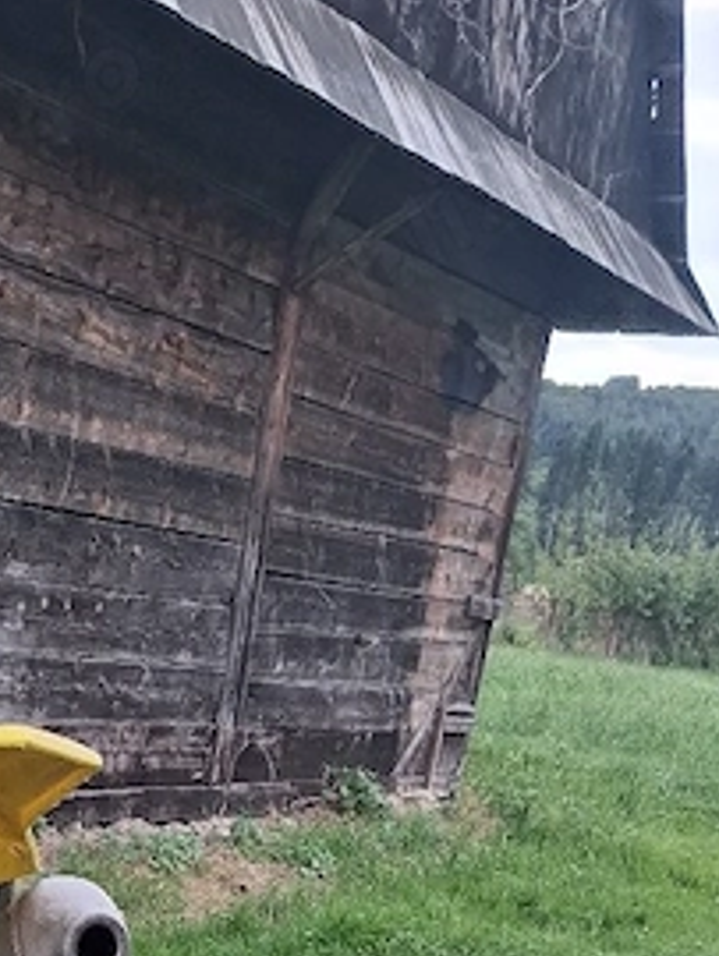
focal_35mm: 80
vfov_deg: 21.0
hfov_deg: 18.1
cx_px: 53
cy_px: 1402
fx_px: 2212
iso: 25
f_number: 1.8
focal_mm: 4
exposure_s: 1/100
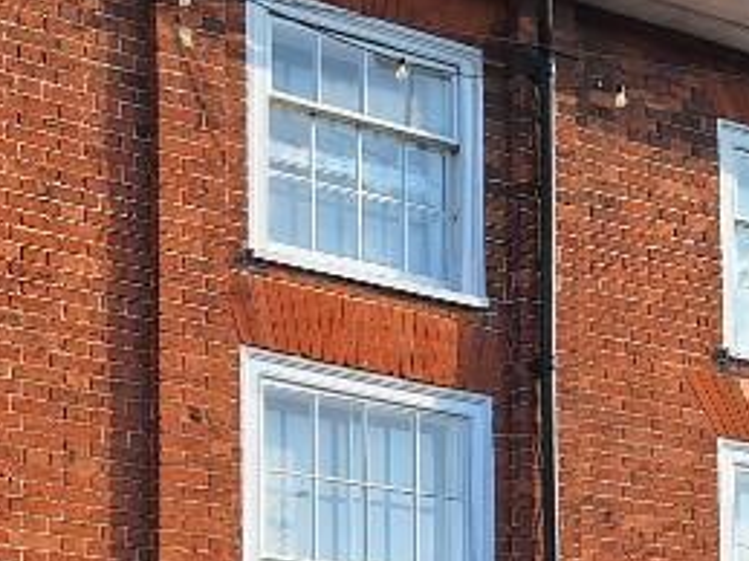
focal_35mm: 91
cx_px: 208
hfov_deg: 21.4
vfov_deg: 15.2
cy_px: 804
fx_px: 1968
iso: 40
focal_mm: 5.54
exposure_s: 1/1276
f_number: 1.8
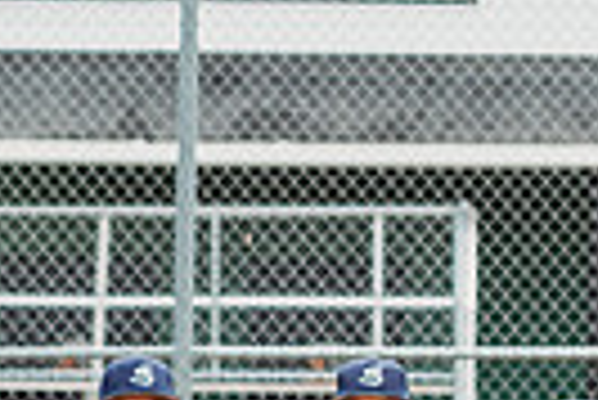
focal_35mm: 287
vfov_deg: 4.8
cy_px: 346
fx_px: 4773
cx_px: 27
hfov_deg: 7.1
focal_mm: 85
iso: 100
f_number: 2.8
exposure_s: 1/500
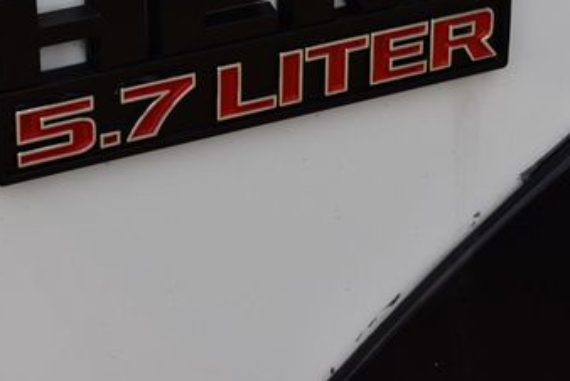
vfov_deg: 8.8
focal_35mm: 156
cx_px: 260
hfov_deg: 13.2
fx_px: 2471
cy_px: 46
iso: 400
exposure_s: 1/200
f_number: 10
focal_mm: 55
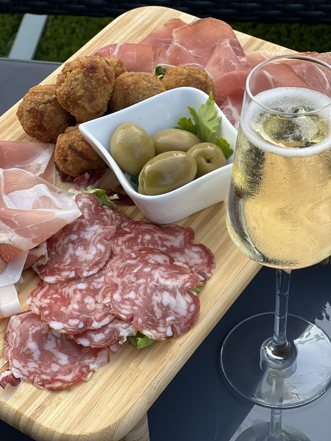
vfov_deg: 25.3
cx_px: 166
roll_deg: +2.6
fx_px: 982
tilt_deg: -43.8
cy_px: 220
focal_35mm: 77
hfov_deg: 19.1
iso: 40
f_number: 2.8
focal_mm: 9
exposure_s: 1/121
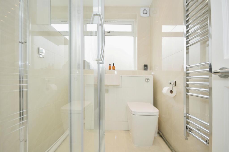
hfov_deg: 95.0
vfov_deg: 72.0
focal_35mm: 16
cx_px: 114
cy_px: 76
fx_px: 105
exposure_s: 1/160
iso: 500
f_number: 6.3
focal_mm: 11
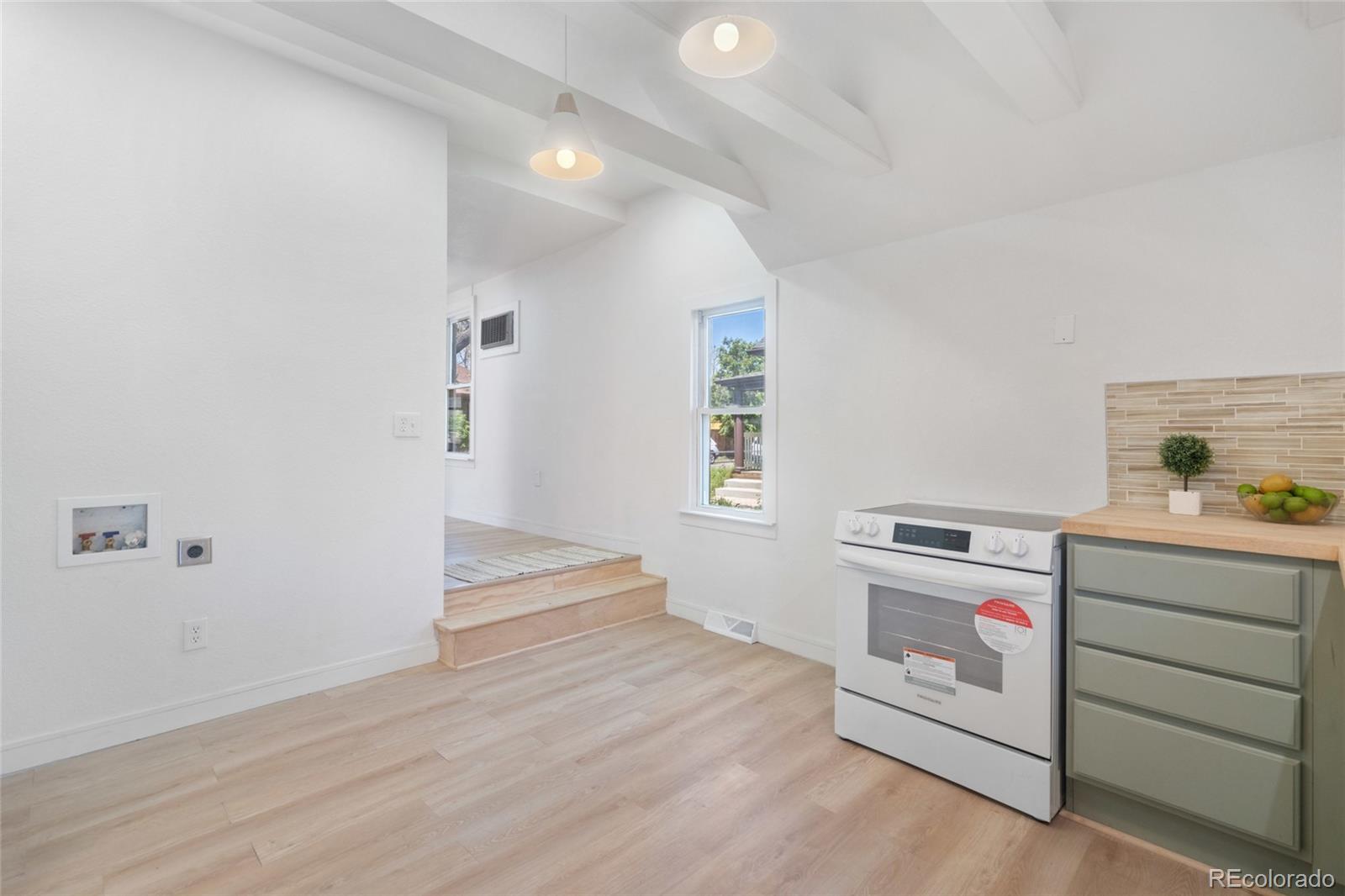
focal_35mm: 16
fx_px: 598
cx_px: 672
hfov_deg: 96.7
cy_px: 448
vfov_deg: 73.7
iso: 400
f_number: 8
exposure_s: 1/13
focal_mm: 16
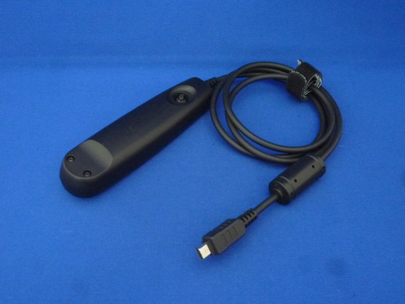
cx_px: 202
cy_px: 152
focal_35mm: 43
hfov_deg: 43.9
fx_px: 503
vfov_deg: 33.6
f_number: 3.7
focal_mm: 7.7
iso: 800
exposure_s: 1/40
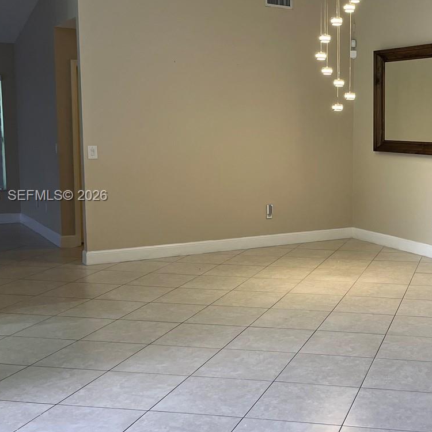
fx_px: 692
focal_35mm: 49
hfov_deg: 32.9
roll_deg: -0.8
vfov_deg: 34.7
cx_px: 389
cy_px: 196
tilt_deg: -6.3
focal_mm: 5.1
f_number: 1.6
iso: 125
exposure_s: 1/120
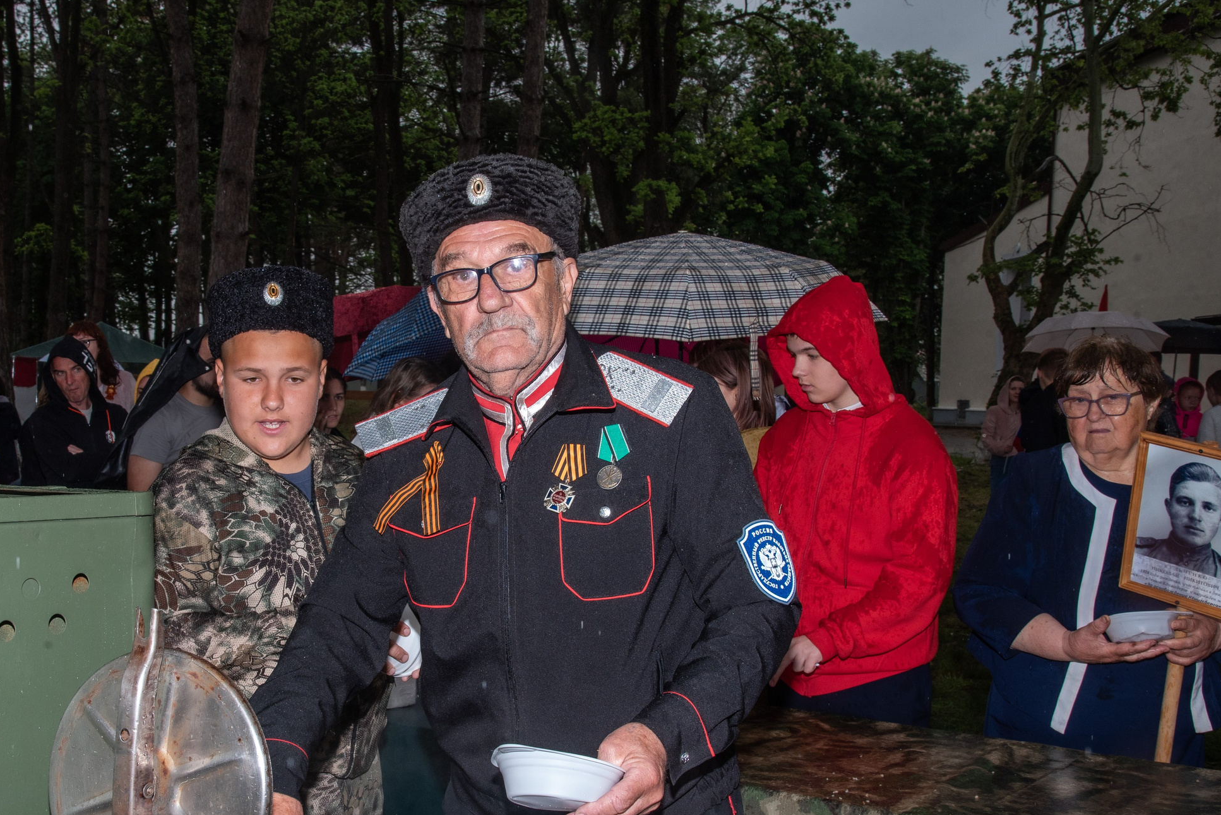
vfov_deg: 29.8
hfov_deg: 43.1
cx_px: 417
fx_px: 1527
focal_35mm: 45
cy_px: 483
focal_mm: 34
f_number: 13
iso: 500
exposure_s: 1/160
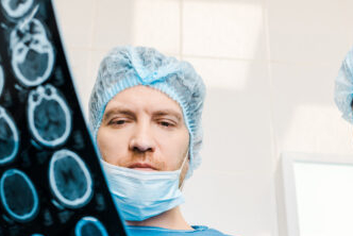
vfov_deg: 17.1
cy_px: 215
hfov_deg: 25.5
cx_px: 235
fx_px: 775
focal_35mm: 79
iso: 320
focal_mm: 35
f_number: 3.5
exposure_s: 1/200
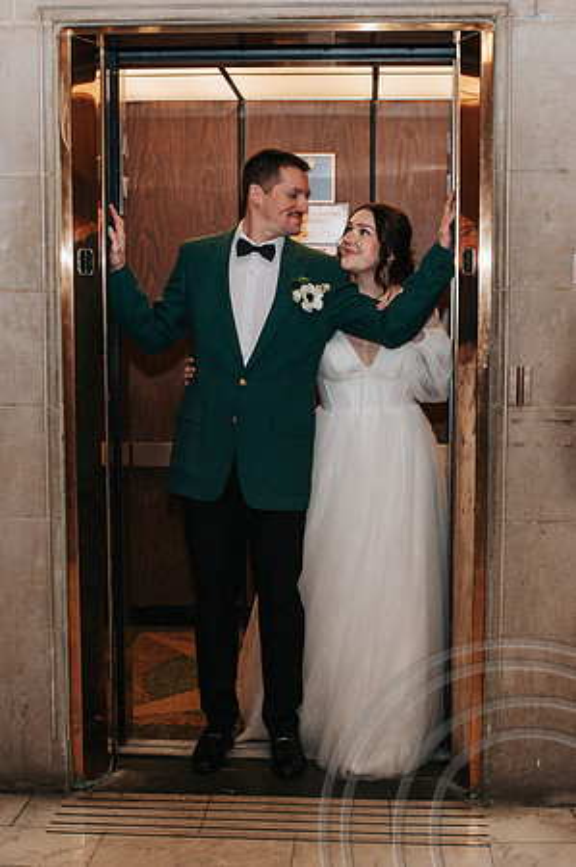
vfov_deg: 36.2
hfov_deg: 24.5
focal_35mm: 55
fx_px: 1326
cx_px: 295
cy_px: 451
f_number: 3.5
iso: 800
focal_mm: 35
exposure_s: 1/200
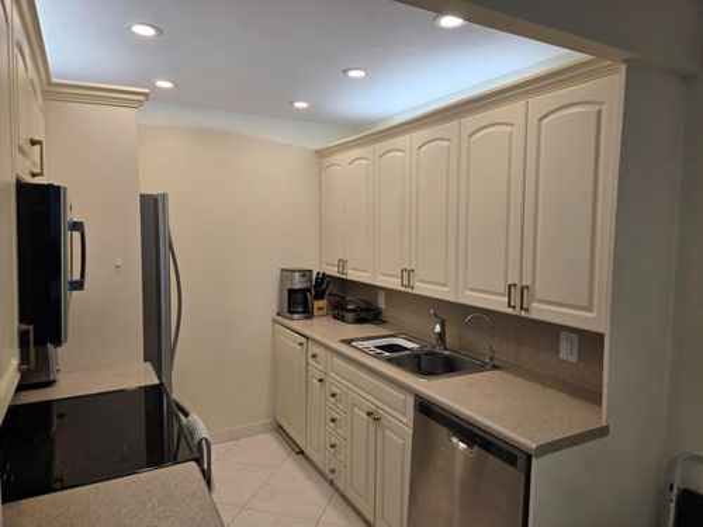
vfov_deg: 58.9
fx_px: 467
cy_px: 264
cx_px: 352
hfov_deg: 73.9
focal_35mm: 23
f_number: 1.8
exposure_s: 1/120
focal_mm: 5.4
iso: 40
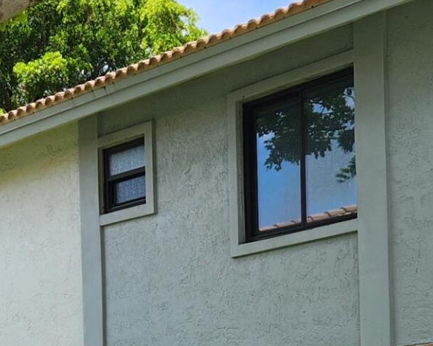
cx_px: 116
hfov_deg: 17.2
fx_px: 1423
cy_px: 453
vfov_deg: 13.4
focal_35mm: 111
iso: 20
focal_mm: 5.4
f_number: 1.8
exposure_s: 1/758
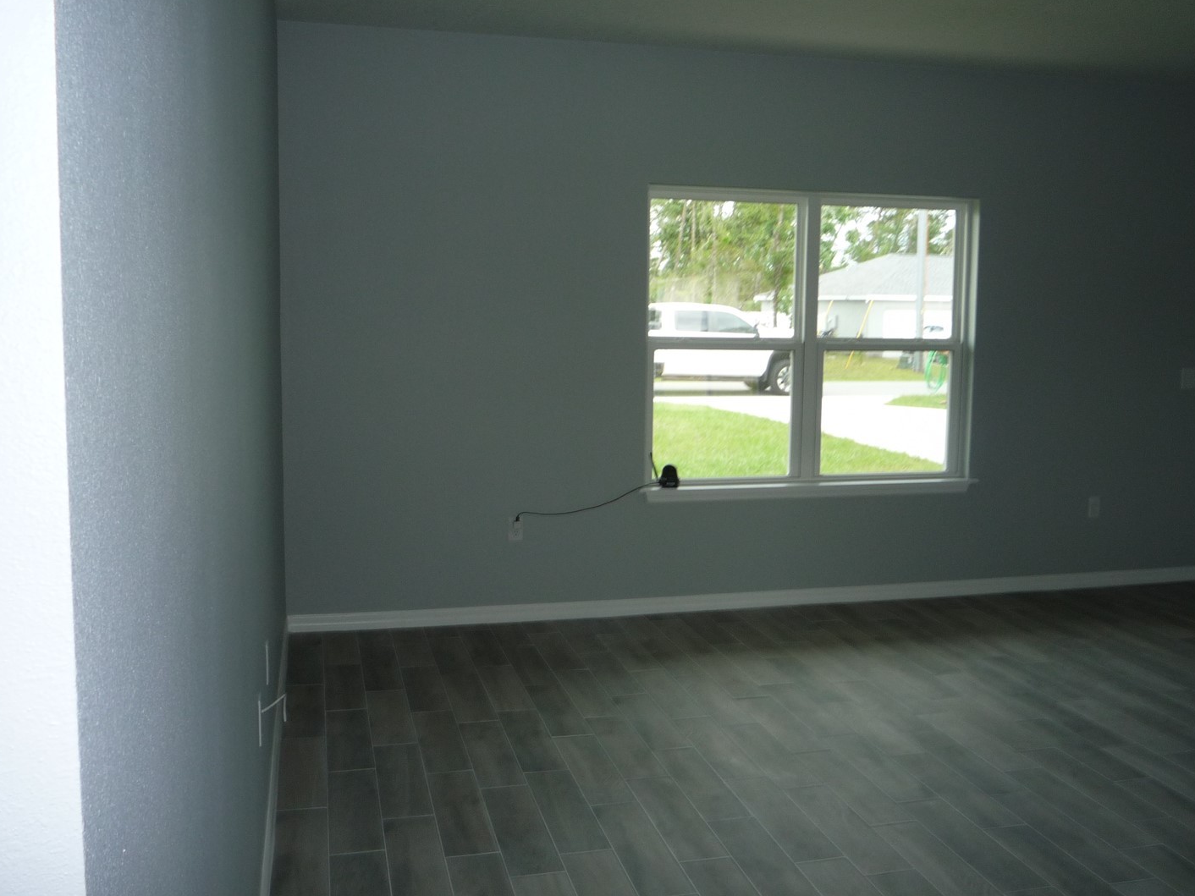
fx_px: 1174
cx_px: 638
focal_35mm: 34
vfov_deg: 41.8
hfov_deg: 53.9
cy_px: 430
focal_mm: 5.2
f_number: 3.3
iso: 100
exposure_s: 1/100
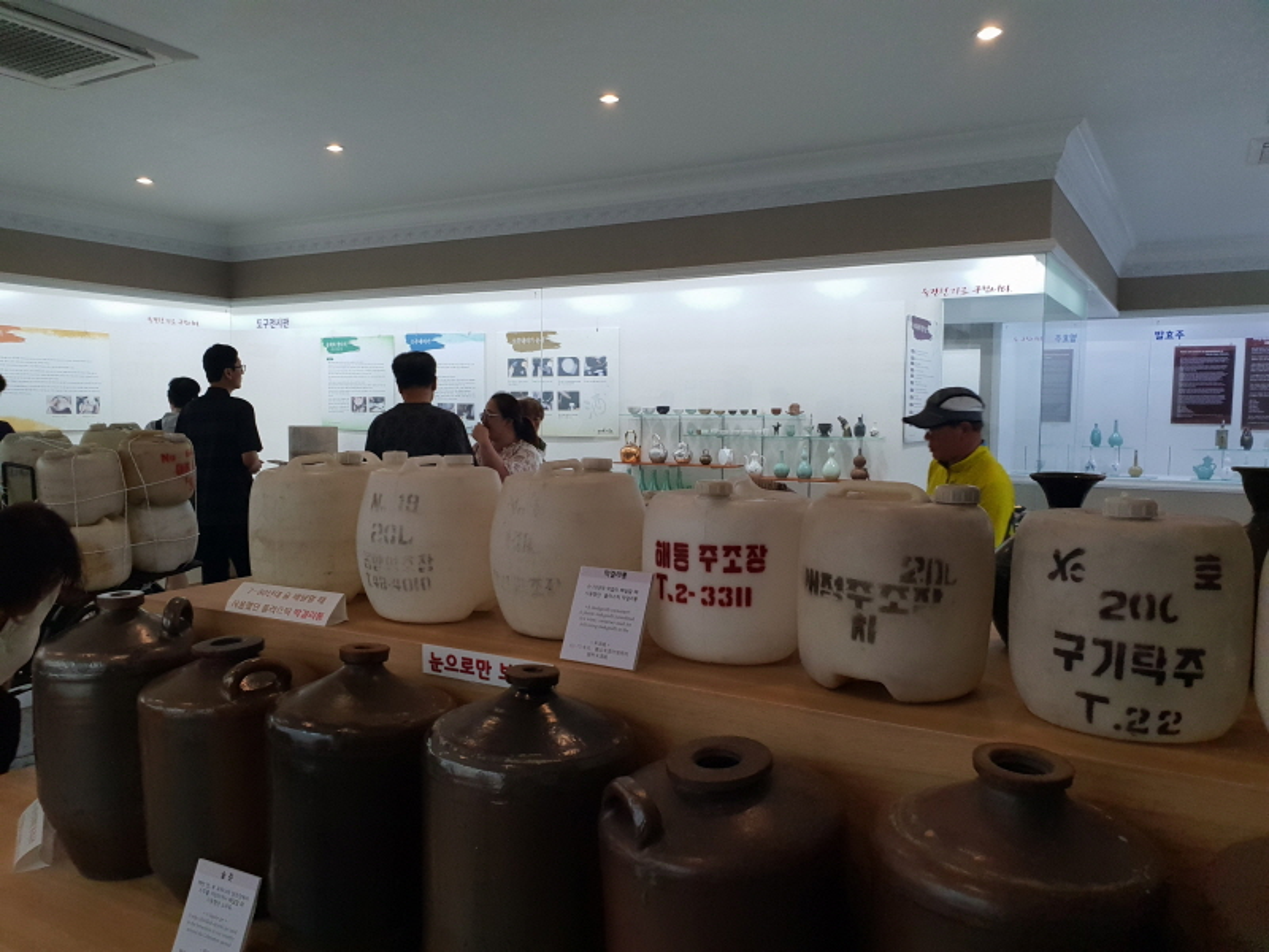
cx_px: 634
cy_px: 476
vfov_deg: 53.1
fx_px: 953
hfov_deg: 67.3
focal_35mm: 26
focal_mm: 4.3
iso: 250
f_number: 2.4
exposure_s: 1/60
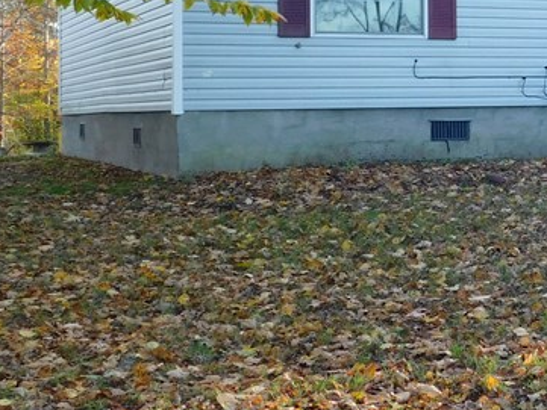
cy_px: 61
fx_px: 1344
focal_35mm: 85
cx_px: 602
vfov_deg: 17.2
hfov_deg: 21.8
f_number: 3.2
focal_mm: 5.3
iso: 125
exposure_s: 1/80
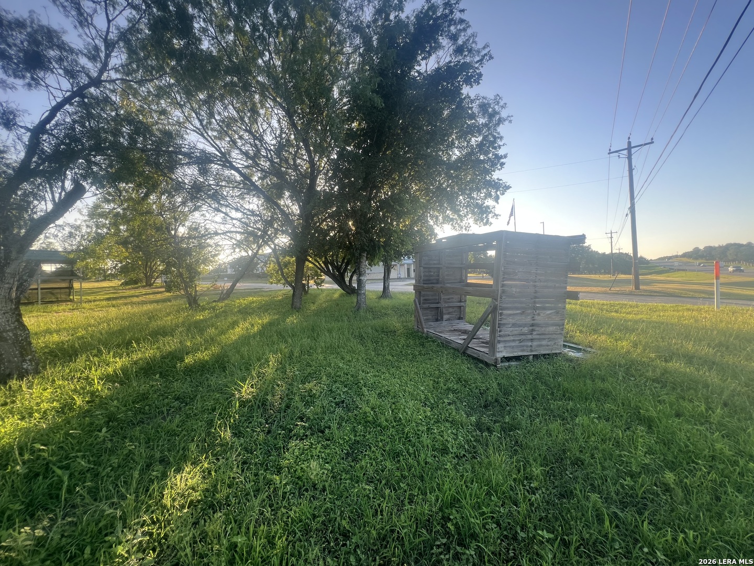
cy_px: 283
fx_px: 283
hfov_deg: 106.2
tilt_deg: -2.0
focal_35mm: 13
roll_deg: +1.9
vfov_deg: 89.9
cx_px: 377
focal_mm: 1.57
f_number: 1.8
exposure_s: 1/147
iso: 32
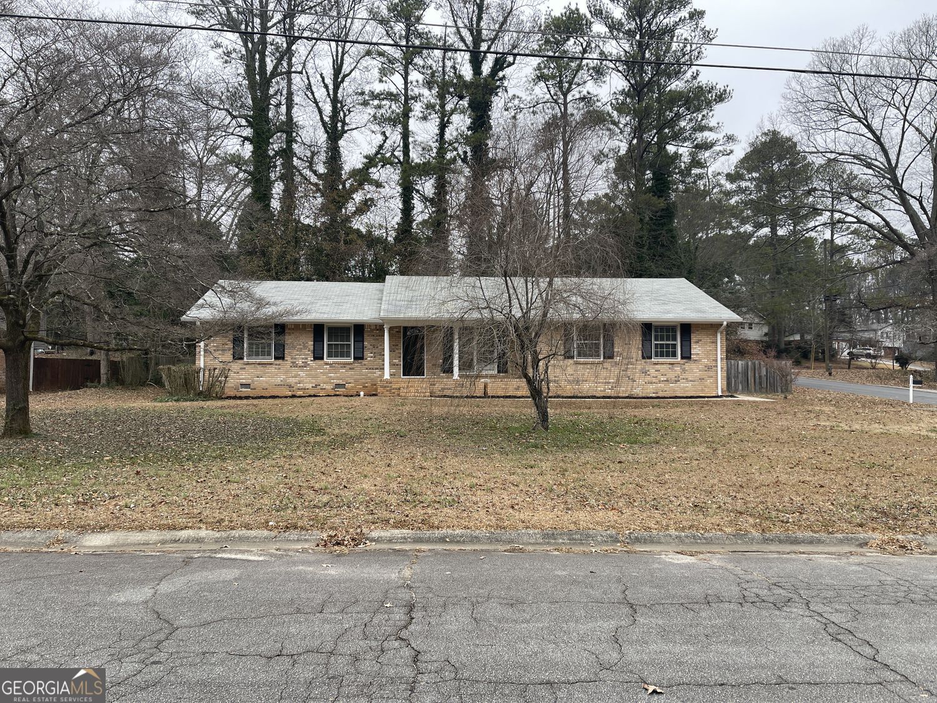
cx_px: 468
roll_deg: -0.4
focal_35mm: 25
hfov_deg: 69.4
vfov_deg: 54.9
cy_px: 352
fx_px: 677
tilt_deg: +1.6
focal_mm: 5.1
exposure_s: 1/256
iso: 32
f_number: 1.6
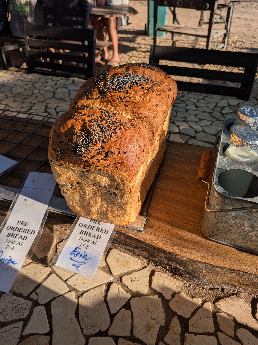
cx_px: 129
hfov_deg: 56.8
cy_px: 172
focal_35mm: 24
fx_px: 239
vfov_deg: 71.6
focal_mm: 4.53
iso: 28
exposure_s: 1/1017
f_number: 1.7
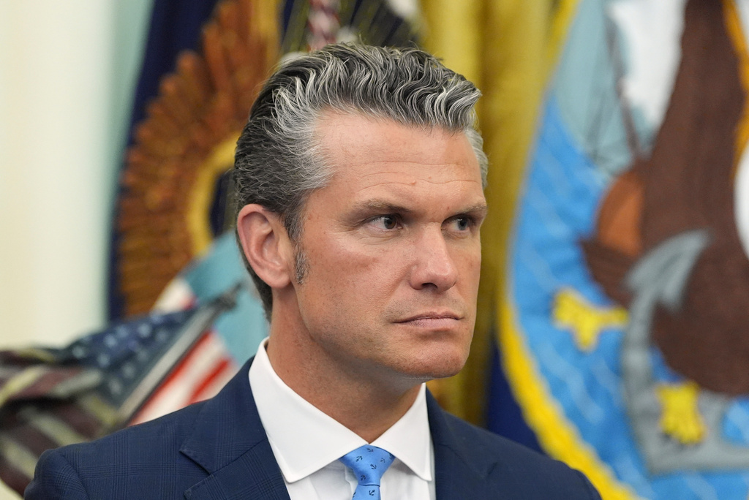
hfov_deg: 7.7
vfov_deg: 5.2
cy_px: 250
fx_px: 5558
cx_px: 374
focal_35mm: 267
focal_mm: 178
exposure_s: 1/400
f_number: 2.8
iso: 4000
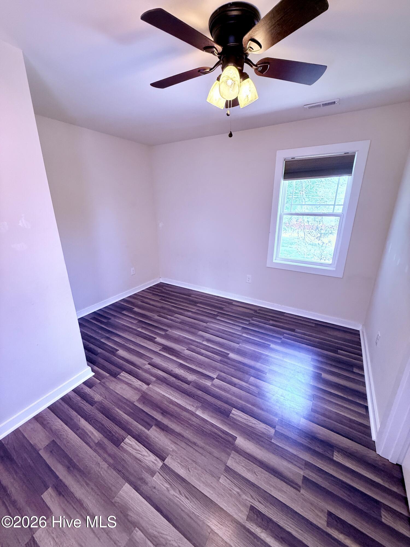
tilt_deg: -18.5
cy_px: 274
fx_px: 221
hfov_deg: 85.7
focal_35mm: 14
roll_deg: -0.2
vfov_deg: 102.1
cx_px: 205
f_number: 2.2
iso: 320
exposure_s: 1/120
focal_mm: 2.22
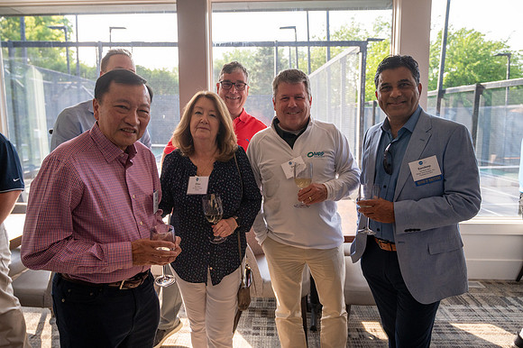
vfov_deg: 47.1
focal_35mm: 28
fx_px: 399
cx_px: 262
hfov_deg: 66.4
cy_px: 174
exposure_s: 1/1000
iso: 1600
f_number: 4
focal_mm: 27.5
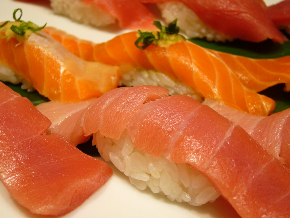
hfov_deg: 42.1
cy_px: 109
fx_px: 377
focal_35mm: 45
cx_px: 145
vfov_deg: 32.2
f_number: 3.2
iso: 100
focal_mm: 7.5
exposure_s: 1/40
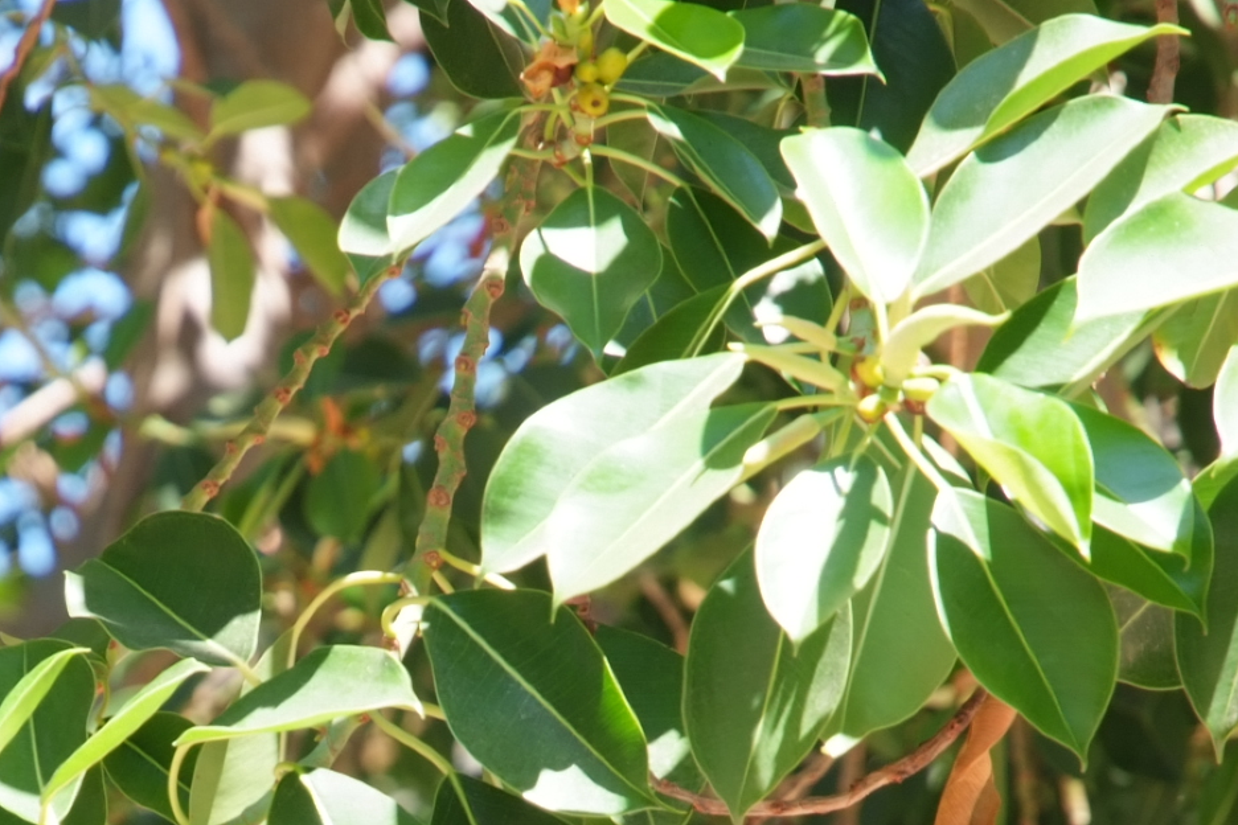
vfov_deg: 4.4
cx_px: 140
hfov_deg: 6.5
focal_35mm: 315
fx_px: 10832
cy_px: 883
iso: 250
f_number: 5.6
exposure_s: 1/90
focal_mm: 85
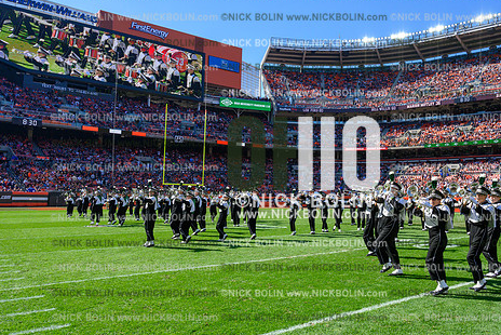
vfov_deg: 43.7
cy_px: 168
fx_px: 418
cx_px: 303
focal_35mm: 30
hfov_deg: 61.3
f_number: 8
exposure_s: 1/2500
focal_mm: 24
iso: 1000
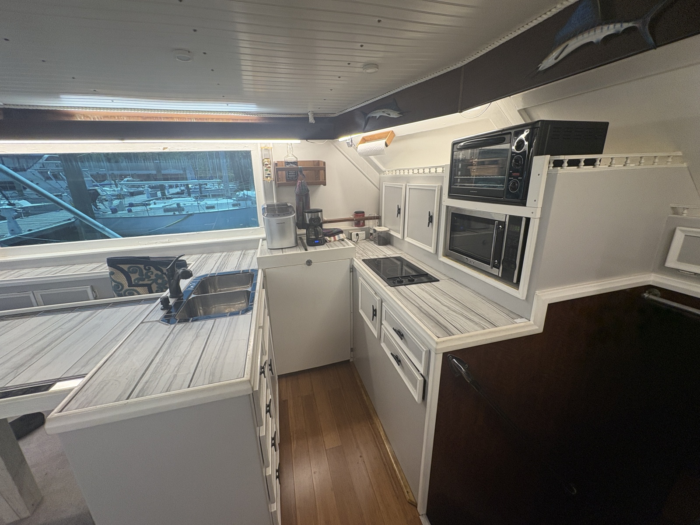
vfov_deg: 85.7
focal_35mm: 14
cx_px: 350
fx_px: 283
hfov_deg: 102.1
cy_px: 262
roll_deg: +1.5
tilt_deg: -16.4
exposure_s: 1/120
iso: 125
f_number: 2.2
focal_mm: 2.22
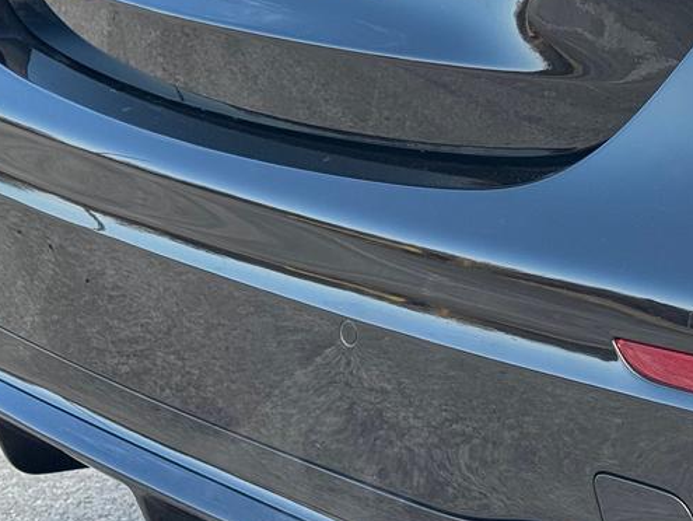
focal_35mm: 124
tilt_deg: -9.3
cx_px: 564
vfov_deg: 11.9
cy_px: 48
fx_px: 2484
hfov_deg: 15.8
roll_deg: -0.1
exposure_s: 1/544
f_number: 1.78
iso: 64
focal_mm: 6.76
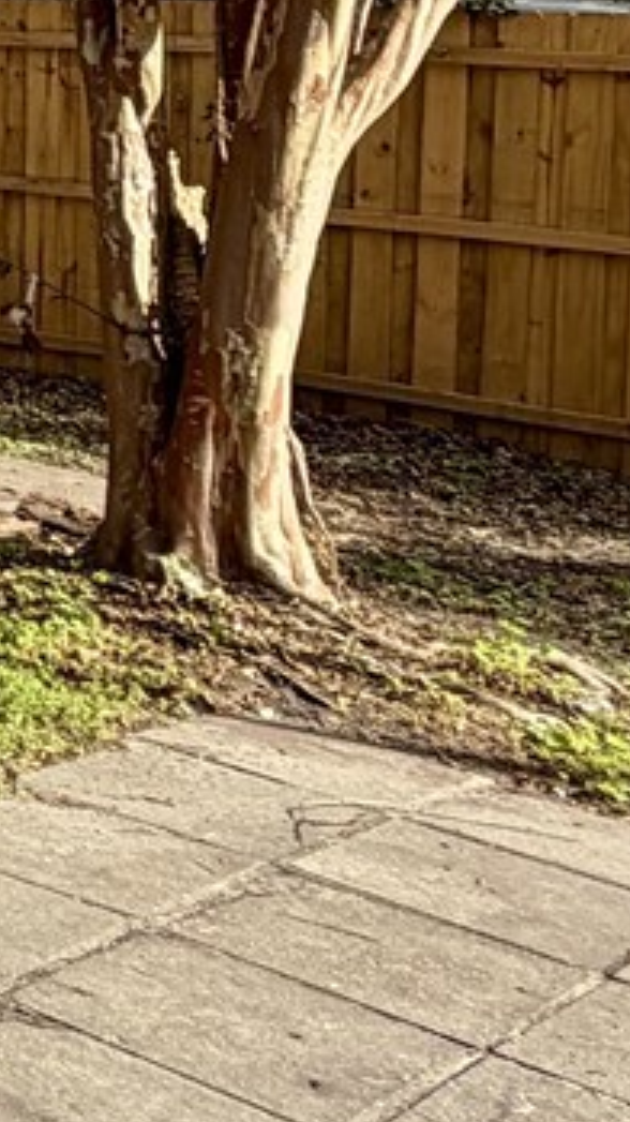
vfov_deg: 28.3
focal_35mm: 70
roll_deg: +0.3
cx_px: -1170
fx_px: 2081
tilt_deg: -2.1
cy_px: 3
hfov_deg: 11.5
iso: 40
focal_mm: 2.22
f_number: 2.2
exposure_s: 1/770
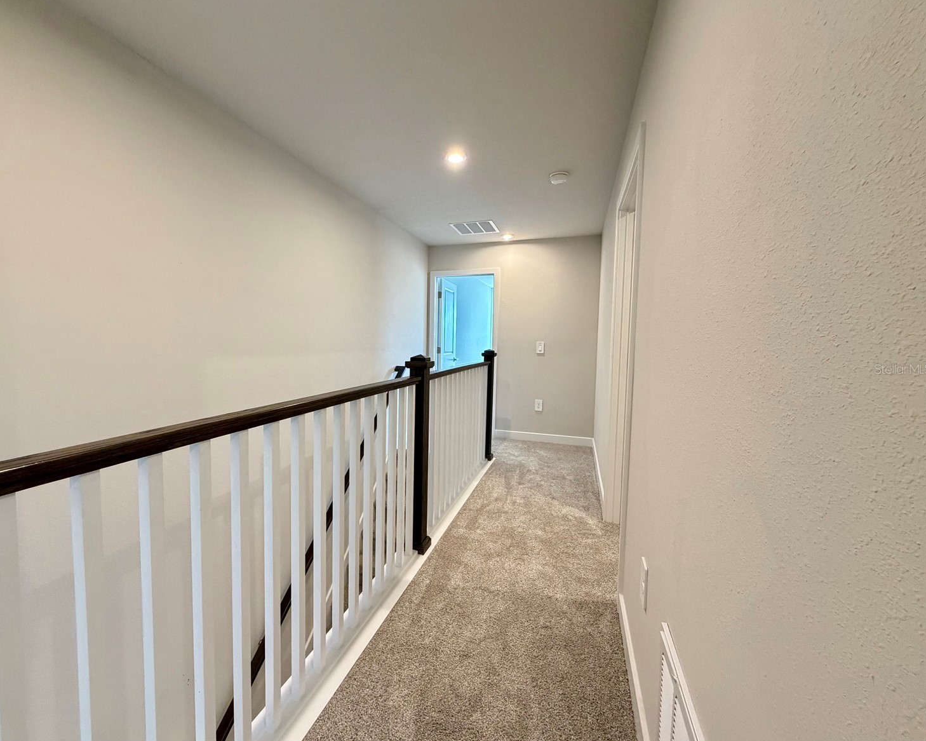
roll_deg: -0.2
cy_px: 369
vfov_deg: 84.0
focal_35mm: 15
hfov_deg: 96.6
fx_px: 411
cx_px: 426
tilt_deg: -3.8
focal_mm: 2.22
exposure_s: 1/60
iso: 400
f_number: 2.2
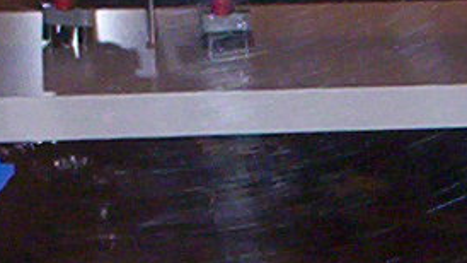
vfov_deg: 4.8
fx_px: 3058
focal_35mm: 247
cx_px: 712
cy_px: 552
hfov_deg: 8.5
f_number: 4.5
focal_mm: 4.99
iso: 140
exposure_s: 1/60
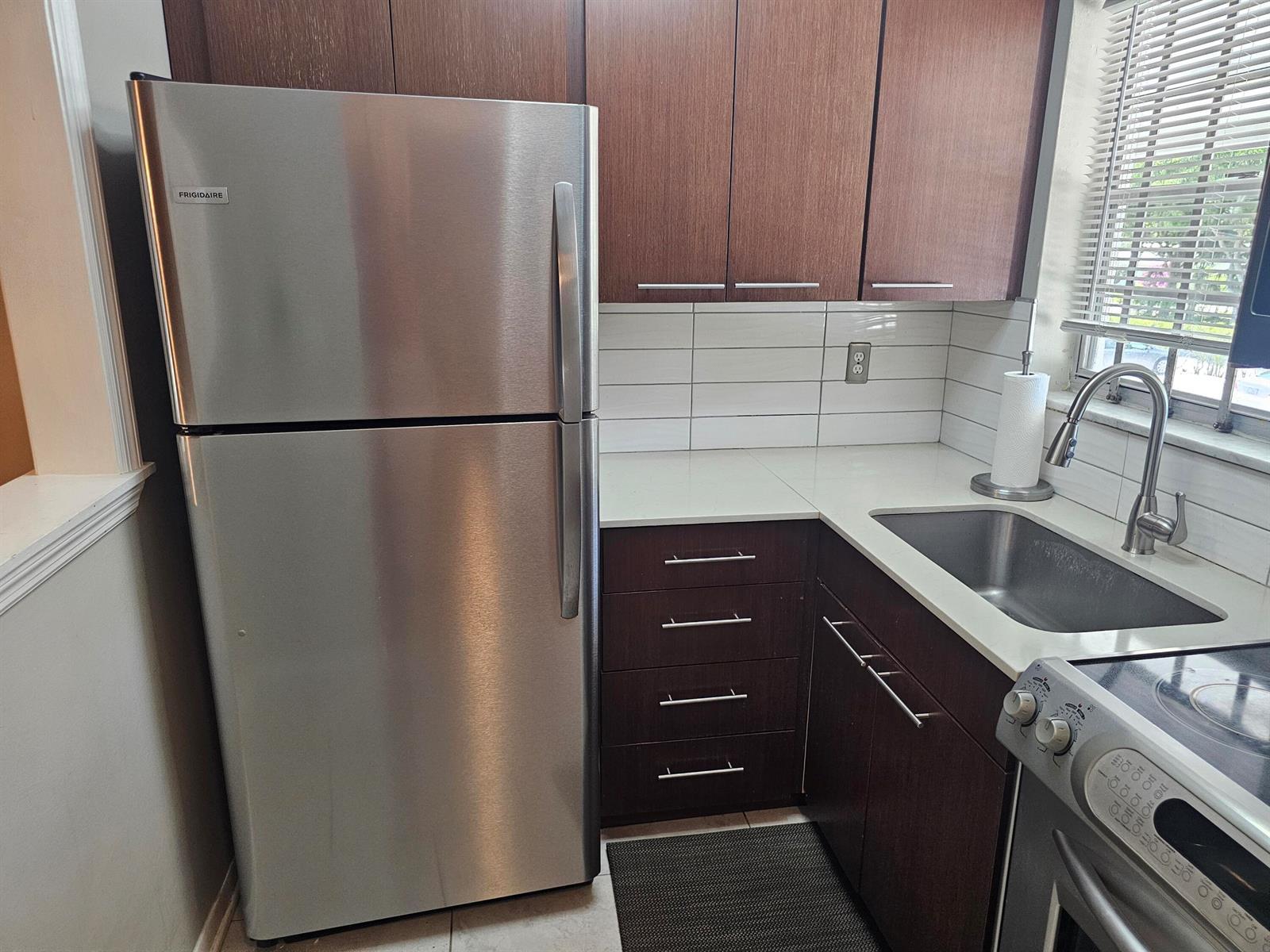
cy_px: 476
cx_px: 635
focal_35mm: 23
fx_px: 844
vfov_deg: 58.9
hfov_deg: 73.9
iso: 500
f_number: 1.7
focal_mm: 6.3
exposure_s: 1/240
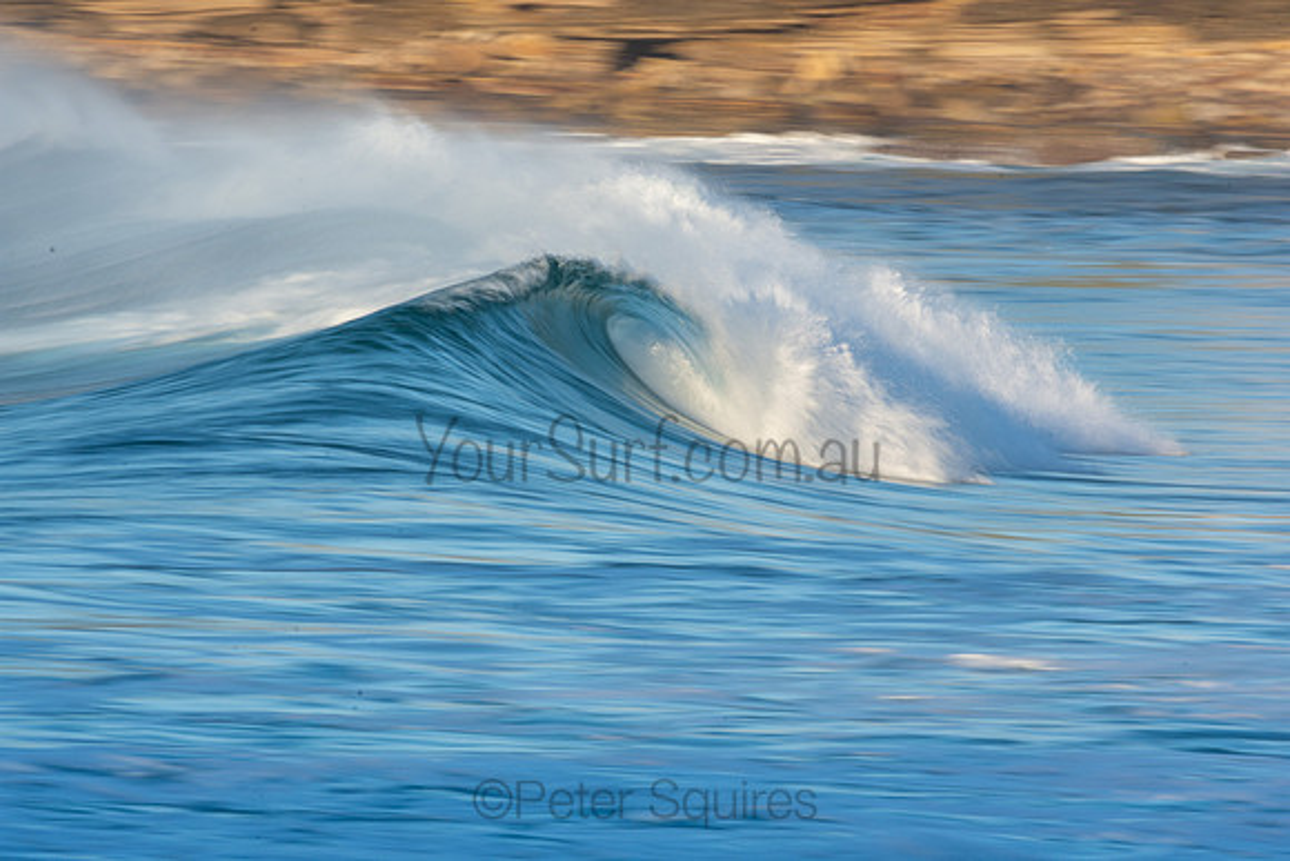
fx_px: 26880
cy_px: 430
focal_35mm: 750
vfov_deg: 1.8
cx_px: 645
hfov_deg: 2.7
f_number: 25
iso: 100
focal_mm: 500
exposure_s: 1/20
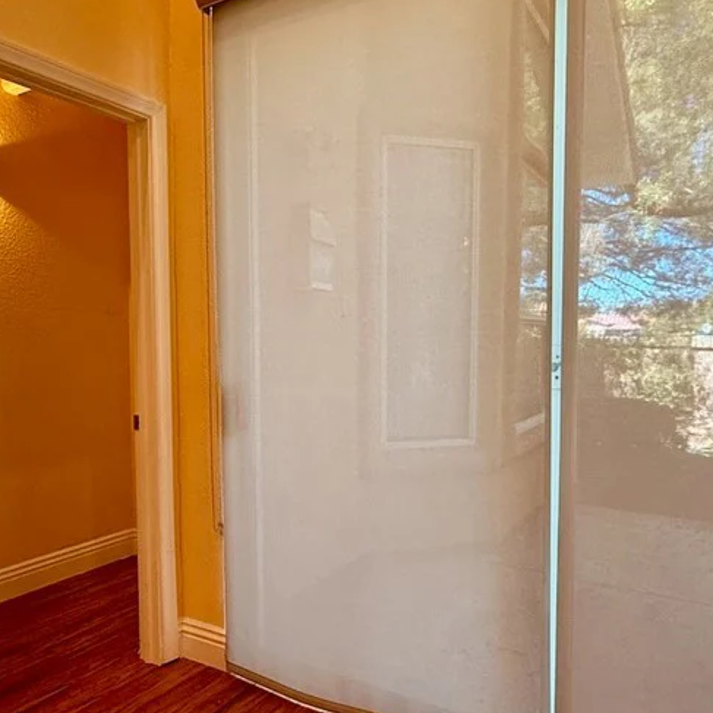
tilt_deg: -3.7
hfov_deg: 60.8
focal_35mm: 26
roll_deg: -0.7
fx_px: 606
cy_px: 376
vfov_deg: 60.9
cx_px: 388
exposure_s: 1/120
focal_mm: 2.22
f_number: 2.2
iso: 250
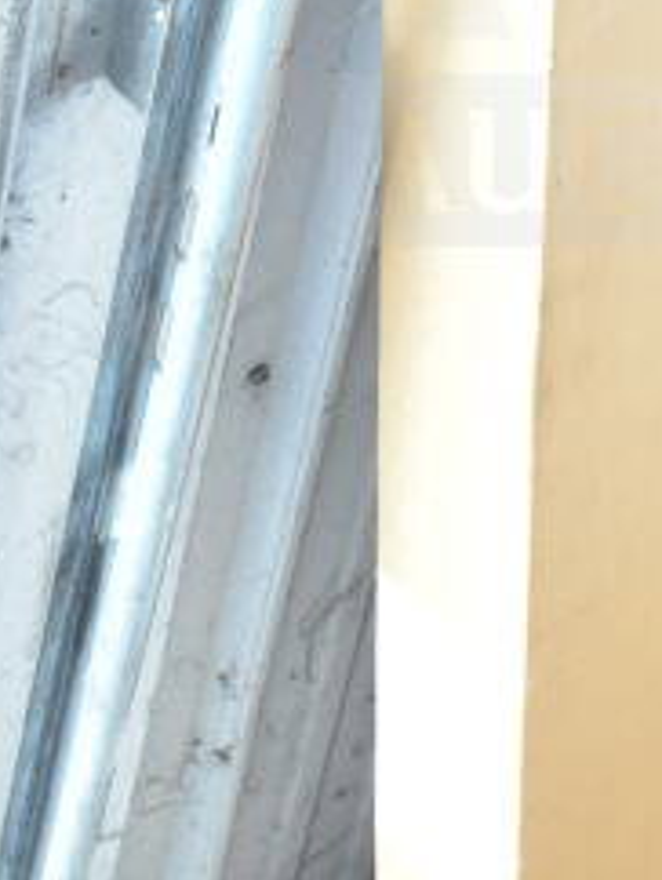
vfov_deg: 19.3
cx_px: 735
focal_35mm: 98
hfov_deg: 14.7
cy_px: -44
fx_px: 2494
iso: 1600
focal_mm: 18
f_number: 4.5
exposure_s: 1/80
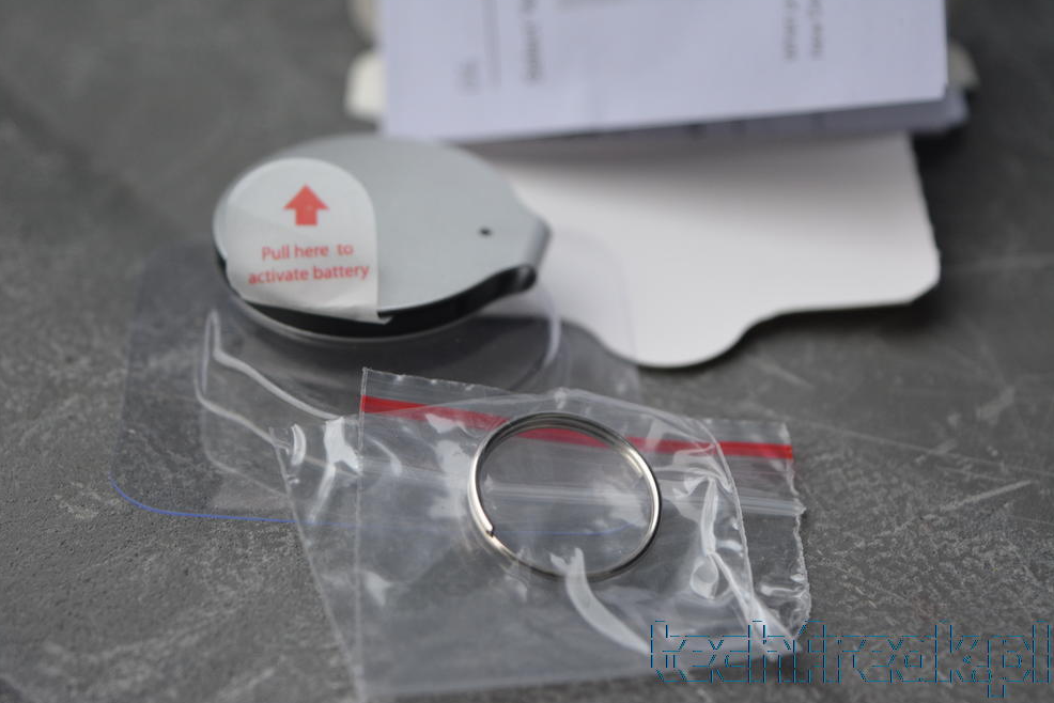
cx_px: 523
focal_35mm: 73
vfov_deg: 18.7
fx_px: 2138
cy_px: 349
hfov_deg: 27.7
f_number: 5.3
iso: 720
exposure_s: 1/60
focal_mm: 48
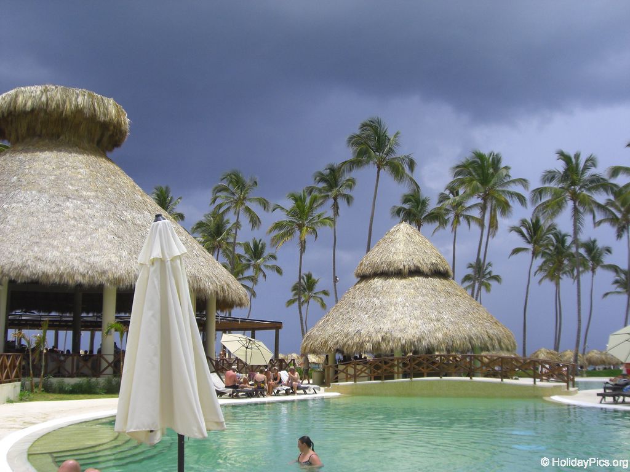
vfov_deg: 37.7
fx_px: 692
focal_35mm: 38
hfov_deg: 49.0
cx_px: 315
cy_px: 236
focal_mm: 6.2
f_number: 8
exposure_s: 1/200
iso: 64
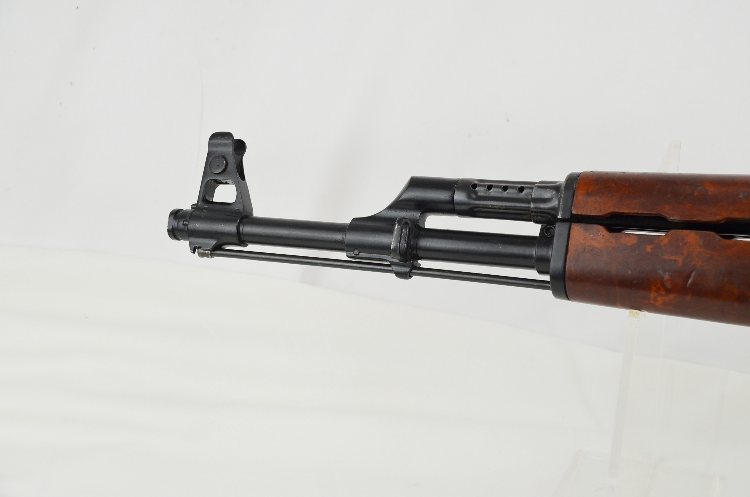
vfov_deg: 20.5
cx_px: 375
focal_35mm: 66
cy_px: 248
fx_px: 1372
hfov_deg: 30.6
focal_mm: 44
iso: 400
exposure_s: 1/125
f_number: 5.6
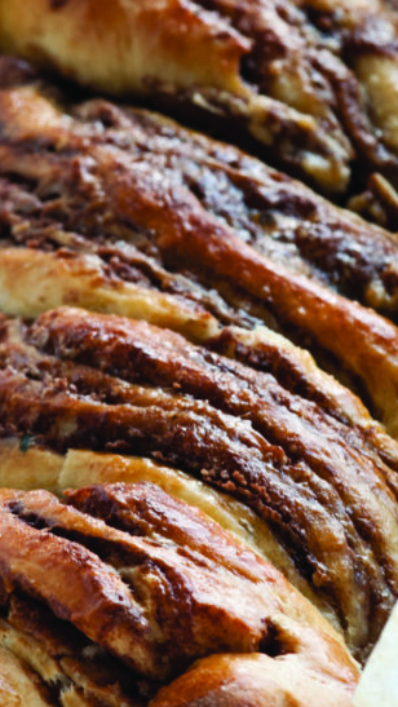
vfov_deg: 7.4
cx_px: 200
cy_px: 243
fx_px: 5496
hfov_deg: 4.1
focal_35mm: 293
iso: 400
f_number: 8
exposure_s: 1/40
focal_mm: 85
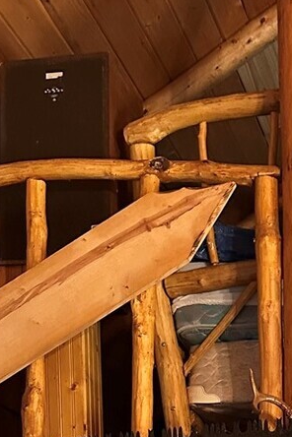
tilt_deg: +2.9
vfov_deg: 21.9
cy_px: 604
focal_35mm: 81
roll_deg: +1.4
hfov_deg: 16.1
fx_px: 985
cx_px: 363
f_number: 1.78
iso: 800
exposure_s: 1/60
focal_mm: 6.86
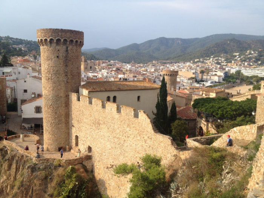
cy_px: 99
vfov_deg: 40.7
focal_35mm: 35
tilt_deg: -11.6
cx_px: 132
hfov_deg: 52.6
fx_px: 267
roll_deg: -0.7
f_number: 2.4
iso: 50
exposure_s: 1/1346
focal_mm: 4.28
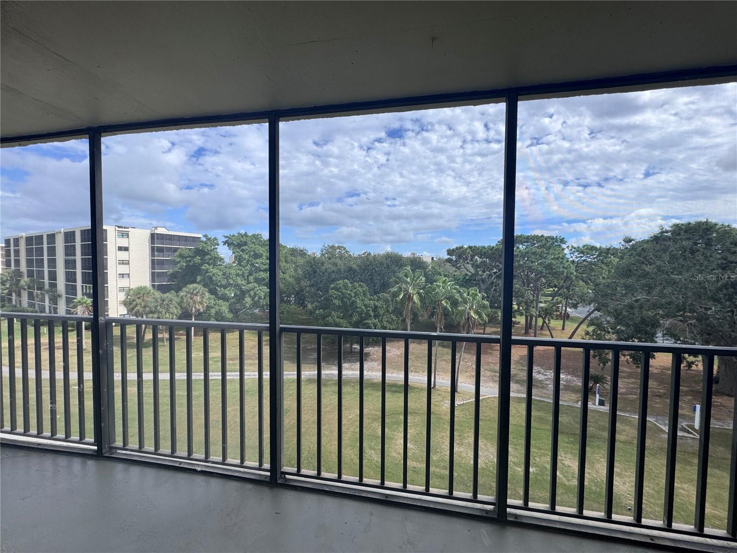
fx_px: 298
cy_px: 276
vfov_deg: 85.7
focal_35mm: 14
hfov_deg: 102.1
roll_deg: -0.6
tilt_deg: -3.3
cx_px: 368
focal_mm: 2.22
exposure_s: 1/1160
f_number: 2.2
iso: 40
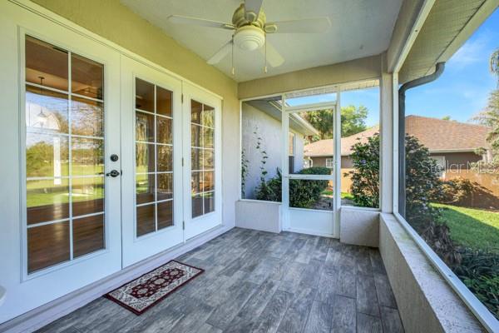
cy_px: 166
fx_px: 208
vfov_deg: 77.3
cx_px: 250
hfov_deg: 100.4
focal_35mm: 15
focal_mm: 10
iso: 250
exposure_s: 1/5
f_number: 9
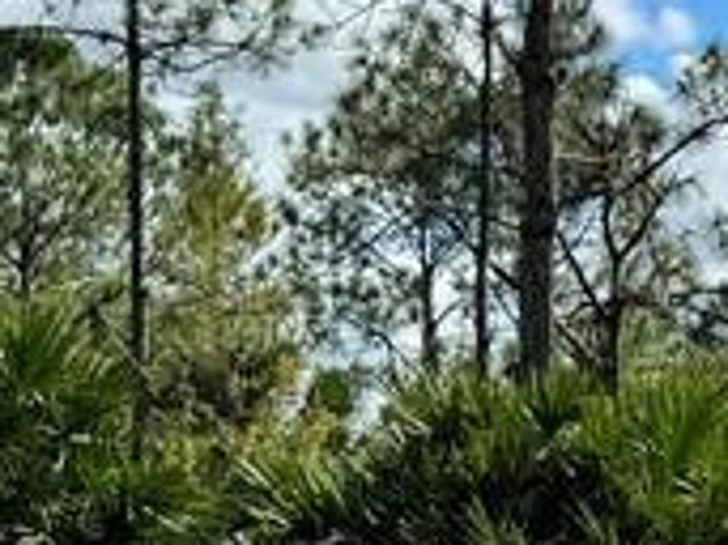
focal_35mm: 144
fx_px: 3026
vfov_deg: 10.0
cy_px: 766
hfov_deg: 13.2
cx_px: 979
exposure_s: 1/3413
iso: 80
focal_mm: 6.86
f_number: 1.78
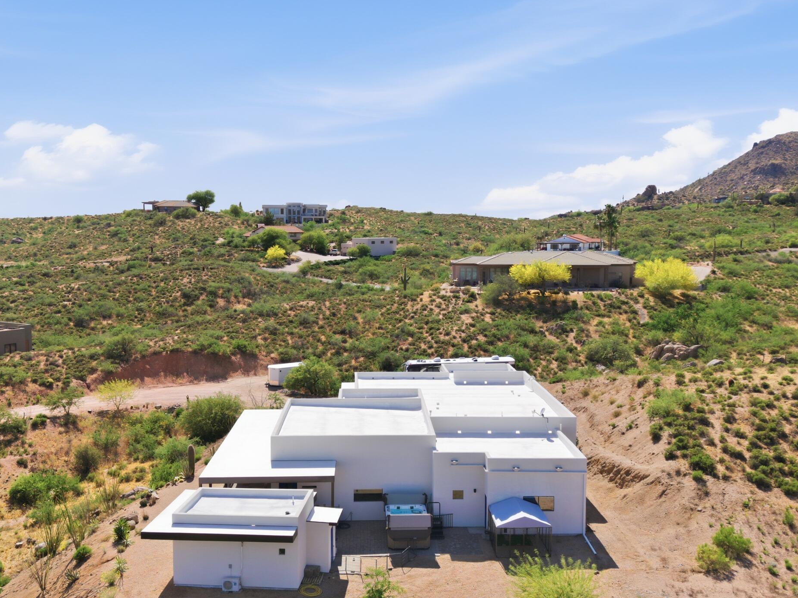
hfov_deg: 47.9
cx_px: 392
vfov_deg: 36.8
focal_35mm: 39
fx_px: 899
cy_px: 304
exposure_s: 1/5000
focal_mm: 8.7
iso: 190
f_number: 1.8
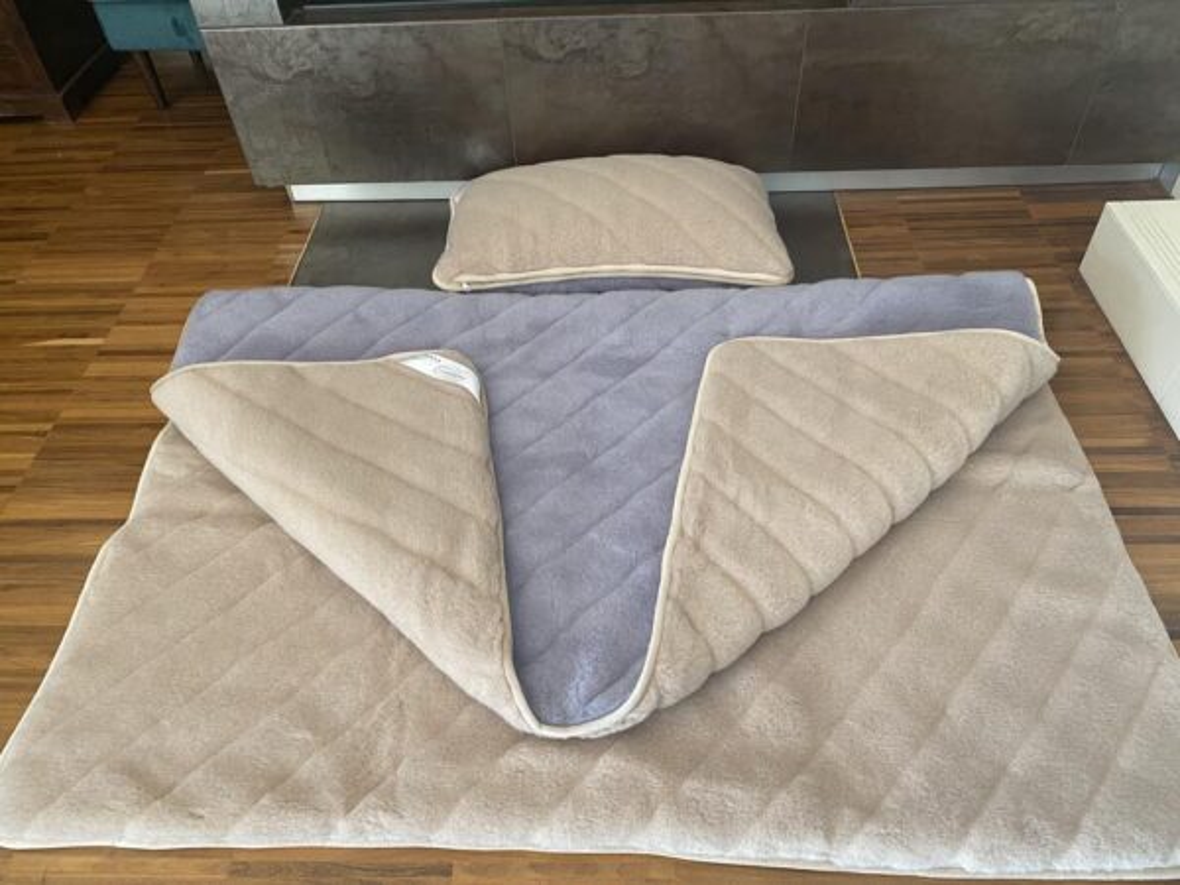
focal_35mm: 26
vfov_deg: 53.1
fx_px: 886
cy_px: 442
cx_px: 590
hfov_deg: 67.3
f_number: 1.8
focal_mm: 4.25
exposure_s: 1/60
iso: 200
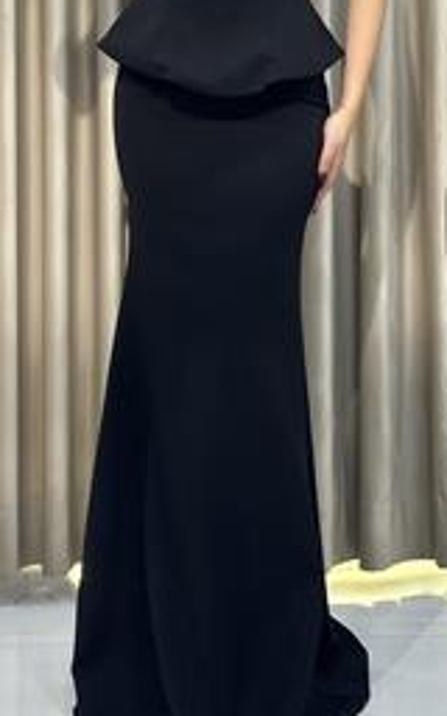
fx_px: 2066
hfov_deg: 12.3
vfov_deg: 19.4
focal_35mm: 106
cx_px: 237
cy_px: 127
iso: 80
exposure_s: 1/100
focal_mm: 6.86
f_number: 1.78
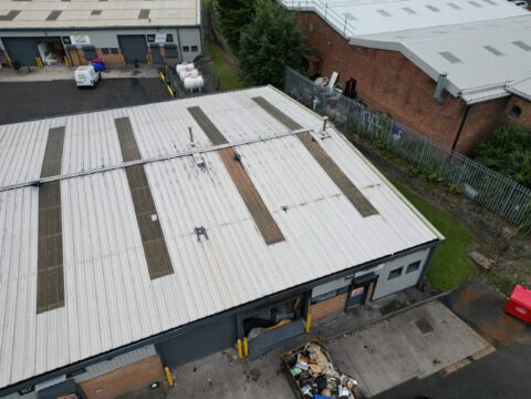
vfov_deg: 56.8
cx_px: 266
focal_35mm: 24
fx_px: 368
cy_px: 200
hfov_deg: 71.6
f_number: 1.7
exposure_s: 1/1250
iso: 130
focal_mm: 6.72
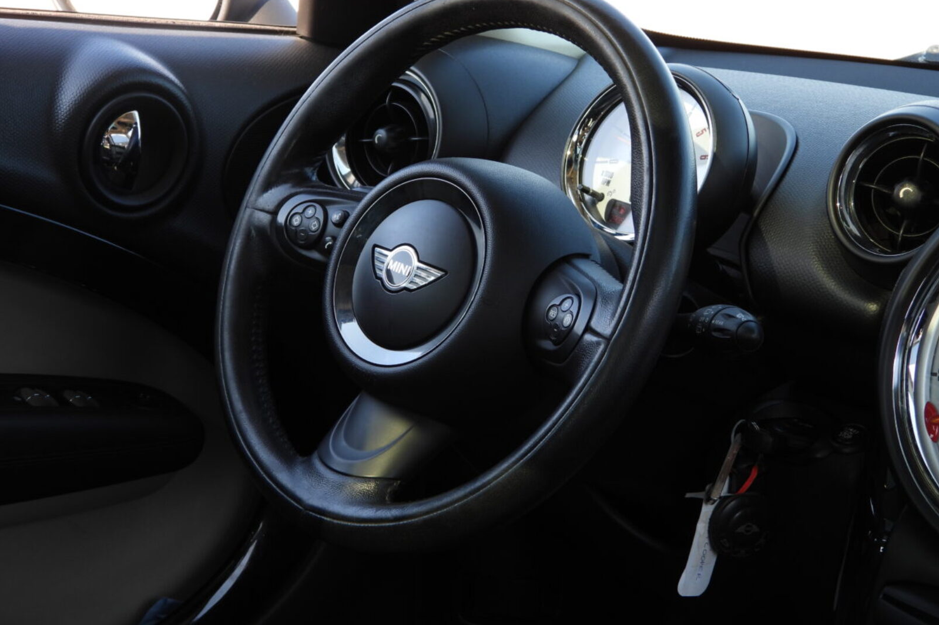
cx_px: 470
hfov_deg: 27.7
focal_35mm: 73
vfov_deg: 18.7
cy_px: 288
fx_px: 1904
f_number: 3.5
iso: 100
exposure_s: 1/125
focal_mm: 12.6
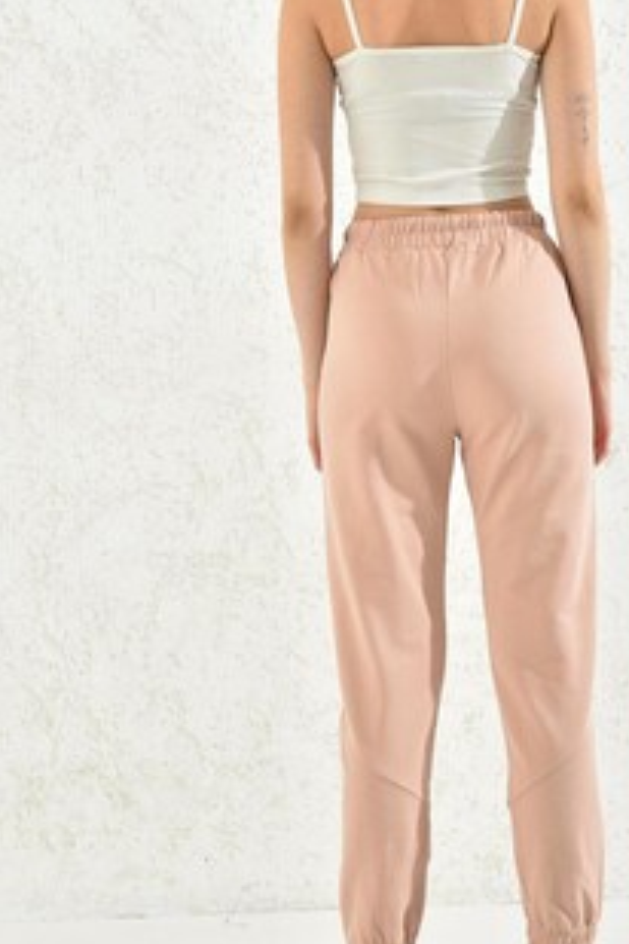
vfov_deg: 24.2
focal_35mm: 84
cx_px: 498
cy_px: 379
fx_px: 2201
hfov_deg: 16.2
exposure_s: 1/160
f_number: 7.1
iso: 100
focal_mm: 48
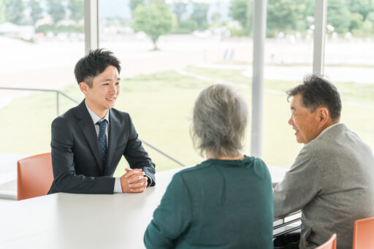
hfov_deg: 33.9
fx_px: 613
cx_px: 187
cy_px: 124
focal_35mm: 59
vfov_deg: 23.0
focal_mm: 59
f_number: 2.8
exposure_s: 1/640
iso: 250
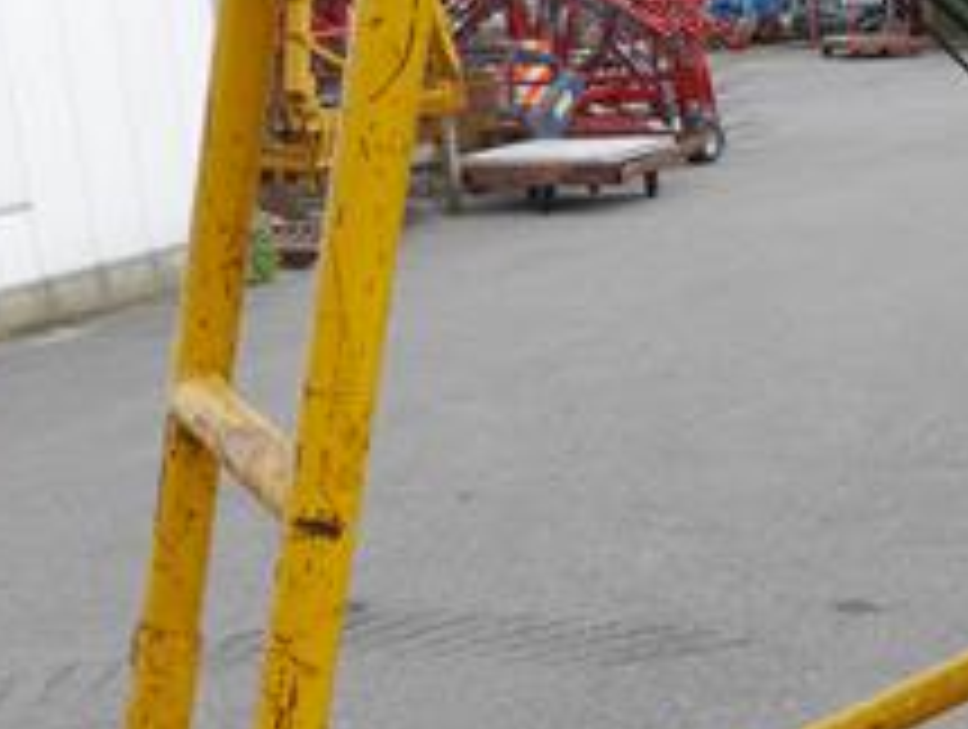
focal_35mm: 89
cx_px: 943
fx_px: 2493
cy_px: 918
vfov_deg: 15.9
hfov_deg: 21.3
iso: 160
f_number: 6.3
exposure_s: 1/250
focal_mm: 15
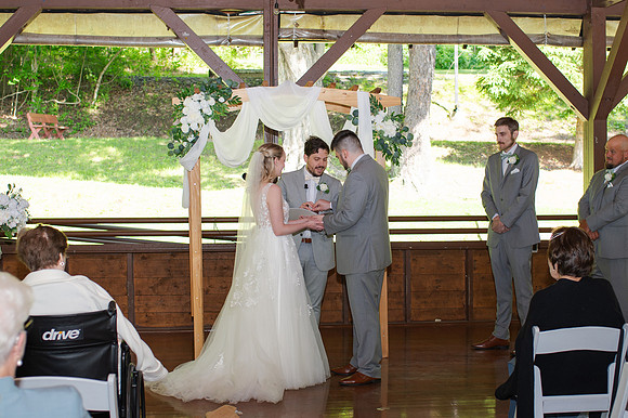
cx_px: 322
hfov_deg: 35.0
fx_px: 997
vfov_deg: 23.7
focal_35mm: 57
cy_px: 217
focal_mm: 35
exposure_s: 1/200
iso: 125
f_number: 3.2
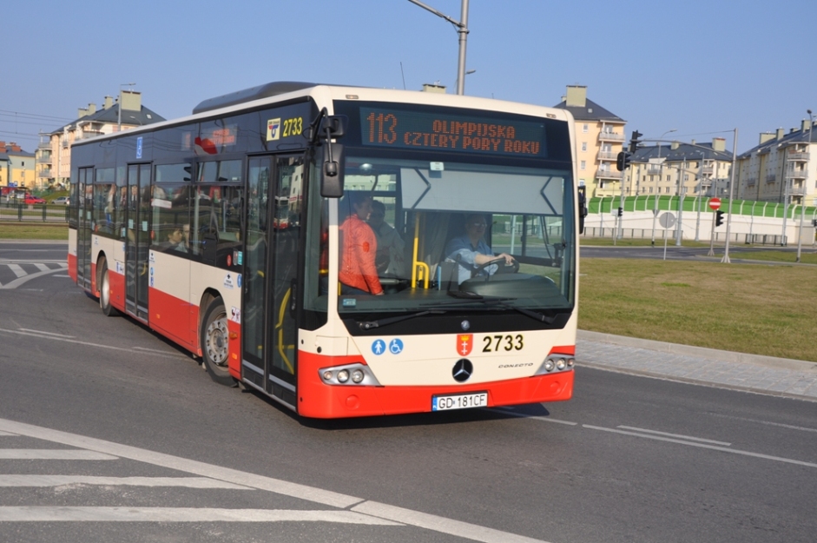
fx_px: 952
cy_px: 272
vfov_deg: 31.8
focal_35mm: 42
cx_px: 408
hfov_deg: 46.4
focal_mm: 28
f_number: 10
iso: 200
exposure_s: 1/400
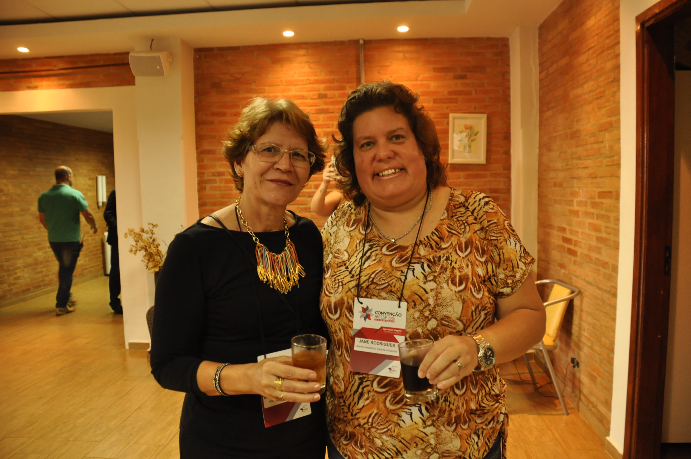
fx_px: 575
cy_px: 230
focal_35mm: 30
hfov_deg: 62.0
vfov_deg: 43.5
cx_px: 346
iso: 1000
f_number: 3.5
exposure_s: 1/40
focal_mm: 20
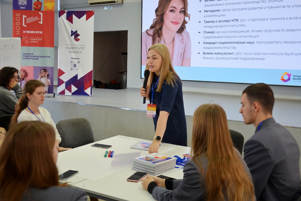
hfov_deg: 53.1
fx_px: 301
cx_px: 150
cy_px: 100
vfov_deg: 36.9
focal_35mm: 36
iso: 400
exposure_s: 1/50
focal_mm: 24
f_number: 3.8
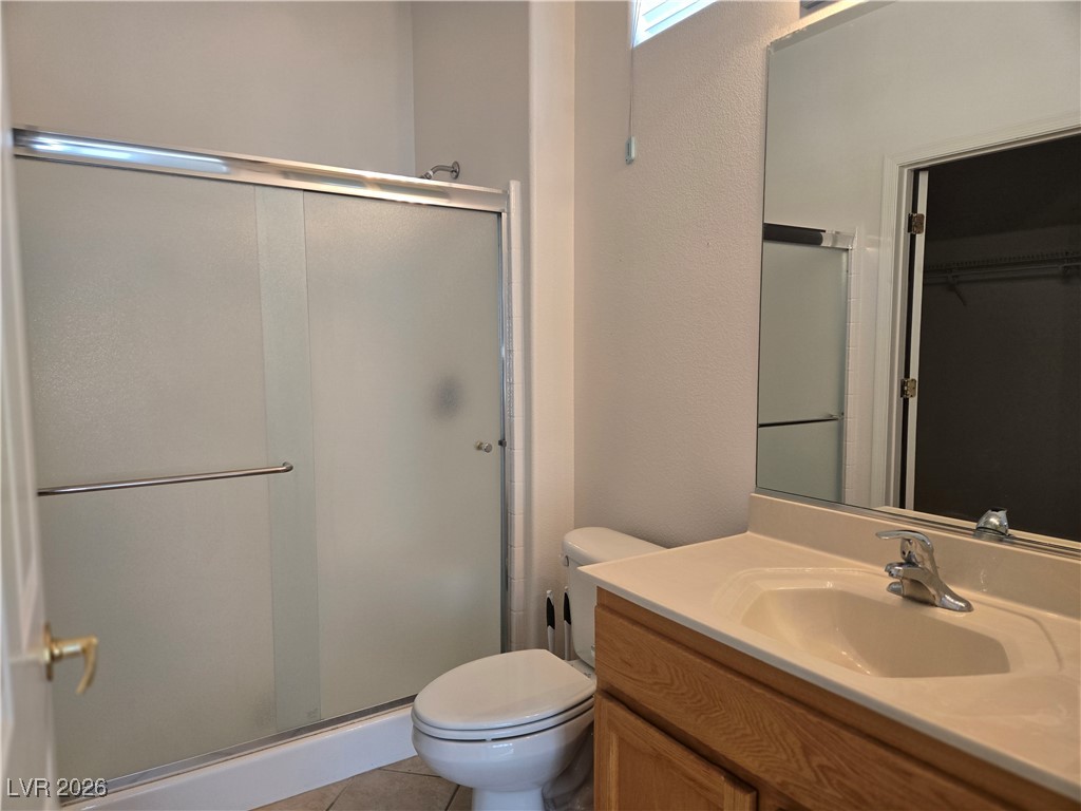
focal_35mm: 23
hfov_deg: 73.9
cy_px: 406
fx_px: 718
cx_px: 540
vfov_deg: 58.9
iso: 160
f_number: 1.8
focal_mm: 5.4
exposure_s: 1/120
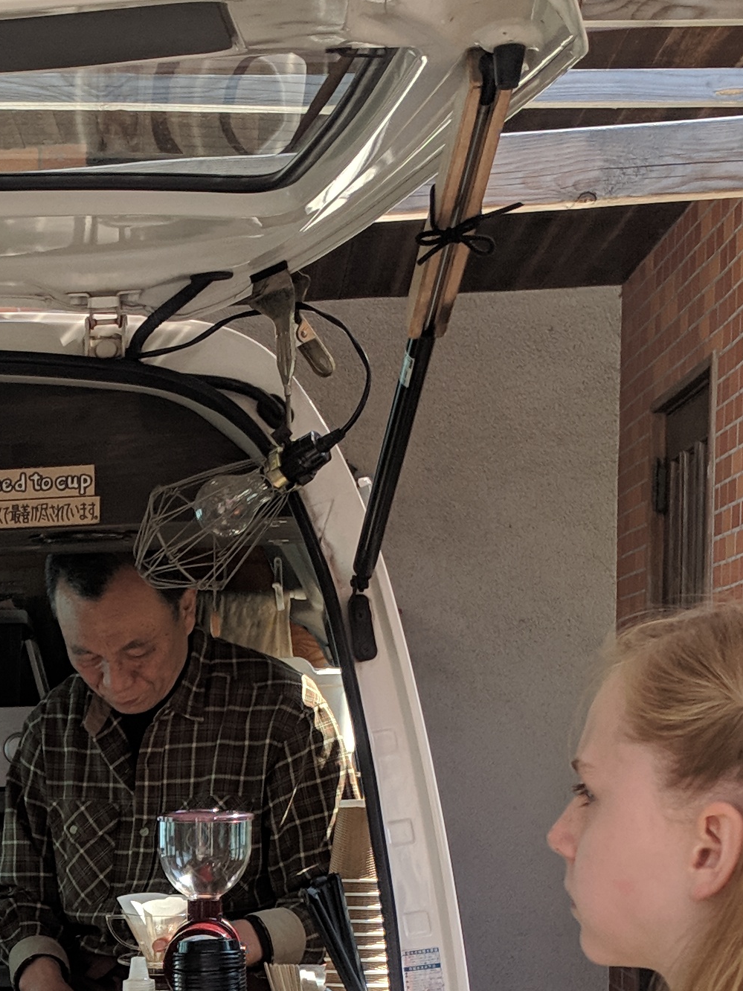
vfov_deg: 23.4
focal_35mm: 79
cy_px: 1051
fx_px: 2261
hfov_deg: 17.9
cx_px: -106
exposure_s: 1/637
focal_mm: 4.67
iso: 50
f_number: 2
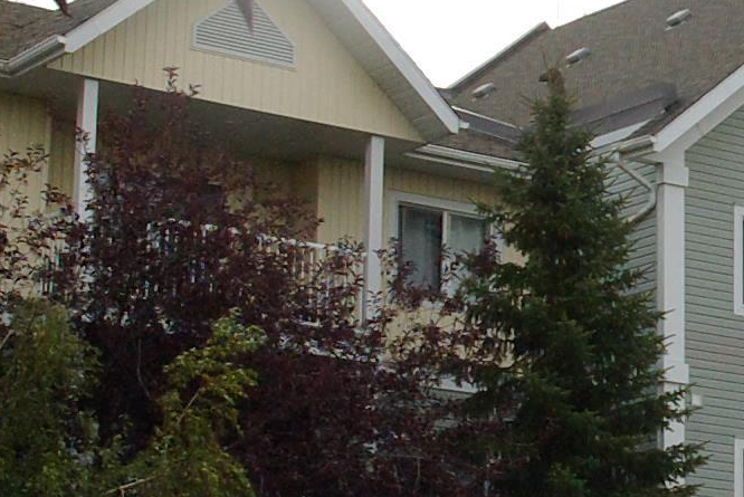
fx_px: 2942
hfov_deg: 14.1
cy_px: 199
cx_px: 851
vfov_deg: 9.7
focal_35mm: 142
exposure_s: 1/500
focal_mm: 21
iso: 800
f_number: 13
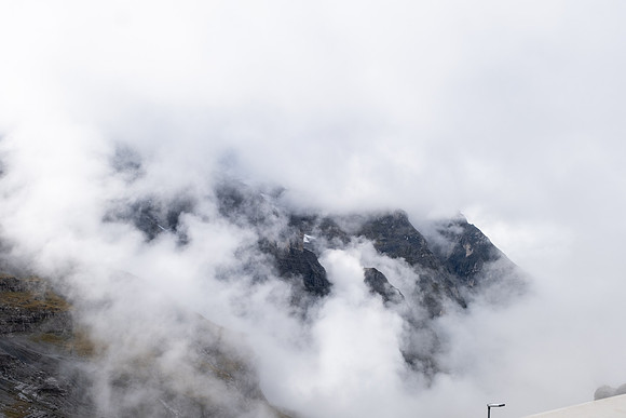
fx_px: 644
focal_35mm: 37
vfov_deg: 36.0
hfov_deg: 51.9
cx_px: 313
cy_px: 209
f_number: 5.6
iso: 320
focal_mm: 24.9
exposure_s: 1/420
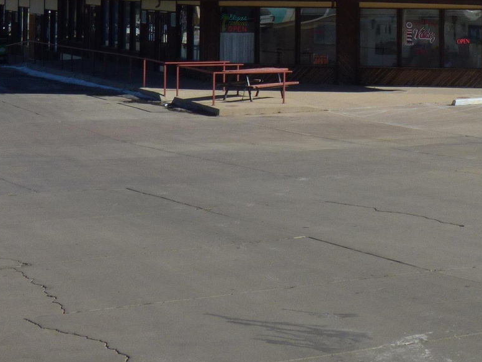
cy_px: -82
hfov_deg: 18.0
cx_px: 408
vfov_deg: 13.3
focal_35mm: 108
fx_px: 1504
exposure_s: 1/800
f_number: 5
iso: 100
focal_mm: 7.37
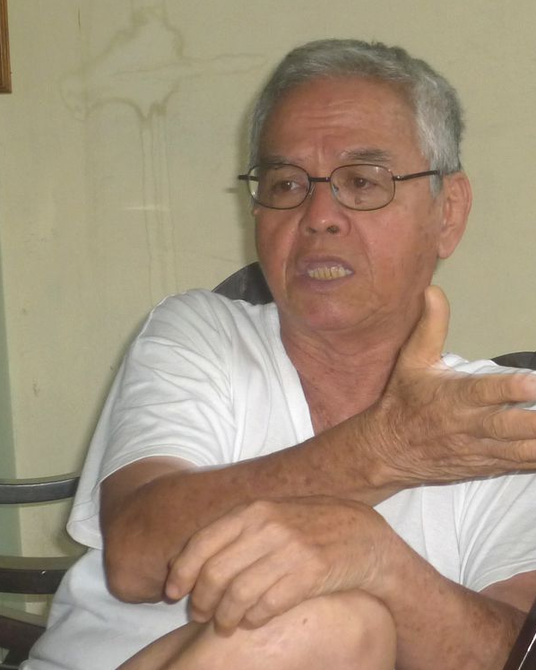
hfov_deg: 13.4
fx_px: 2279
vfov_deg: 16.7
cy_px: 335
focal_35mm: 115
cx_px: 386
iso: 200
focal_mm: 9.1
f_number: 3.4
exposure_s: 1/40
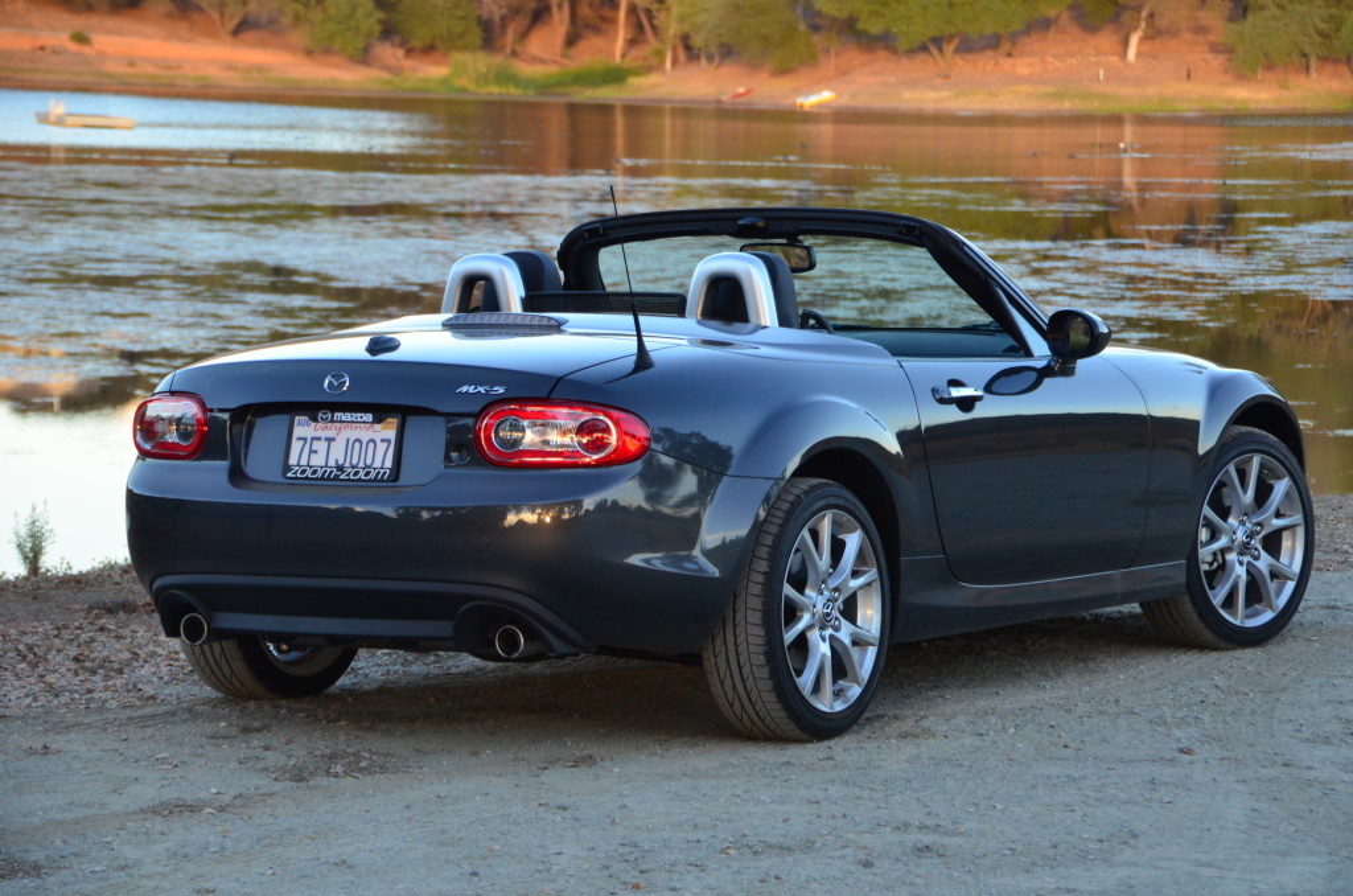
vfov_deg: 11.7
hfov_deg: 17.5
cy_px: 448
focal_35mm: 117
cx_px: 676
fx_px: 4388
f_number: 5.6
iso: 500
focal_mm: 78
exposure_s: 1/200
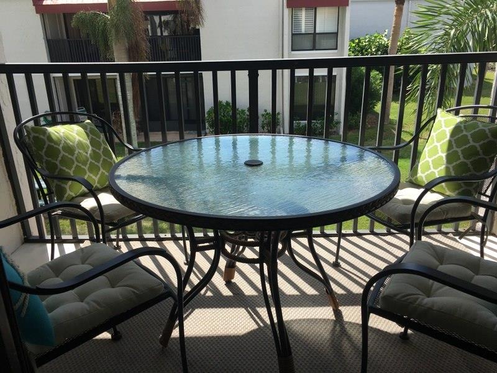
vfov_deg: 48.2
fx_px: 416
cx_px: 248
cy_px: 186
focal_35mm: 29
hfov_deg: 61.7
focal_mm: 4.15
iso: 25
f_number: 2.2
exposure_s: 1/1083
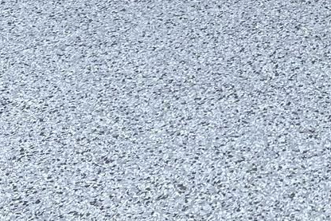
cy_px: -143
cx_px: 494
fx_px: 1103
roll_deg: +2.8
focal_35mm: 120
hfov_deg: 15.7
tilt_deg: -20.3
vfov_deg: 10.9
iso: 32
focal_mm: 5.1
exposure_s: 1/172
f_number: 1.6
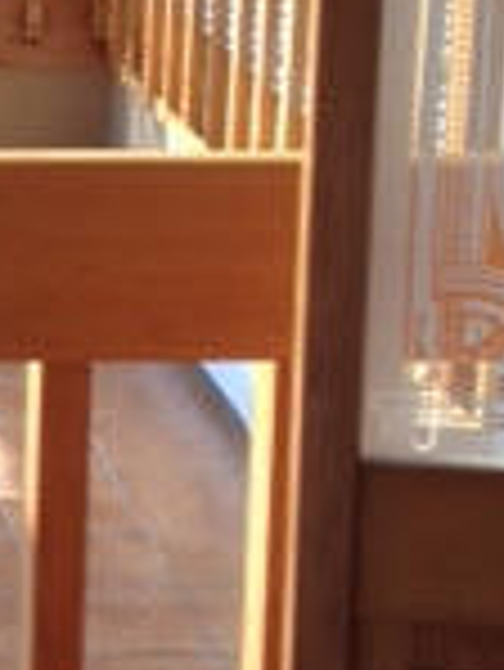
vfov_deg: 12.9
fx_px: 2908
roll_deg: -1.4
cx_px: -346
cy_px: -58
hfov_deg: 9.5
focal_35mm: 150
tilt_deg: -13.2
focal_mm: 4.28
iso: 50
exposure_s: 1/188
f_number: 2.4
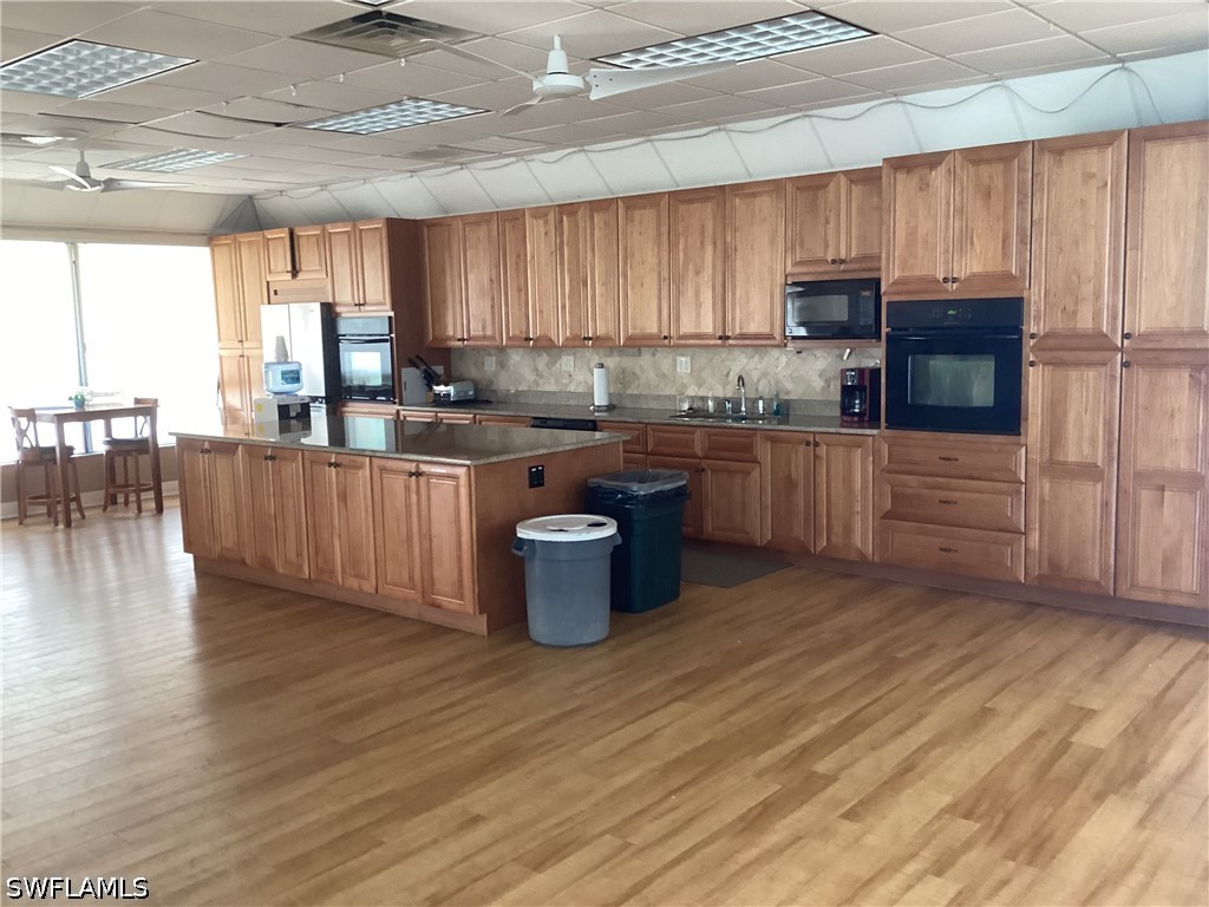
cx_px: 604
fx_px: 1083
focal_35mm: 31
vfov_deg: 45.4
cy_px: 454
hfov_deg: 58.4
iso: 200
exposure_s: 1/60
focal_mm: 3.3
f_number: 2.4
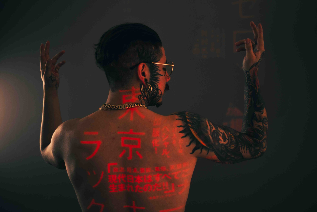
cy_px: 106
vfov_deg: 27.0
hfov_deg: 39.6
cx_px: 158
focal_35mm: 50
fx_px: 440
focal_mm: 50
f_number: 1.8
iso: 400
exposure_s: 1/160
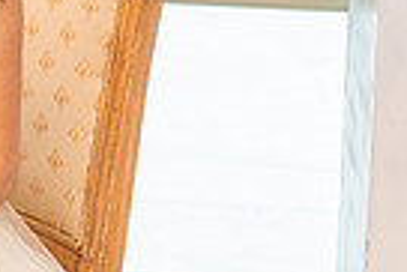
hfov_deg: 9.2
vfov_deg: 6.4
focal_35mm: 213
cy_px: -58
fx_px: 2411
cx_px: -326
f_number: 3.5
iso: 1250
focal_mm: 50
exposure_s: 1/125
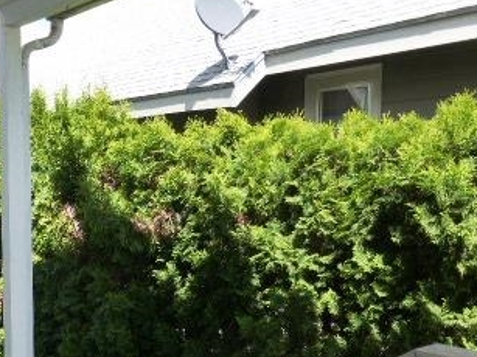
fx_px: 689
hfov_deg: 35.5
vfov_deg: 28.8
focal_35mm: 50
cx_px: 31
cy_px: 256
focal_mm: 4.3
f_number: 4
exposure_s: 1/320
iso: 160
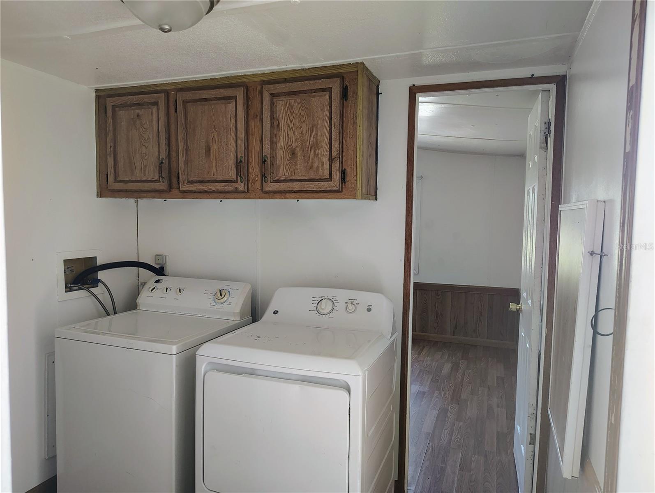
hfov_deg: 71.5
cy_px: 246
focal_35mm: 24
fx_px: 455
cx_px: 328
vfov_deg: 56.9
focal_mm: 5.56
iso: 744
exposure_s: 1/120
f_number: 1.8
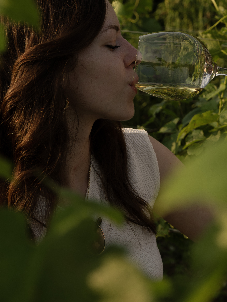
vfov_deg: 20.8
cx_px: 106
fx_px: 822
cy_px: 94
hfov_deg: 15.7
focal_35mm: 94
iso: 100
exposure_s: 1/250
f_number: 6.3
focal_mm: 49
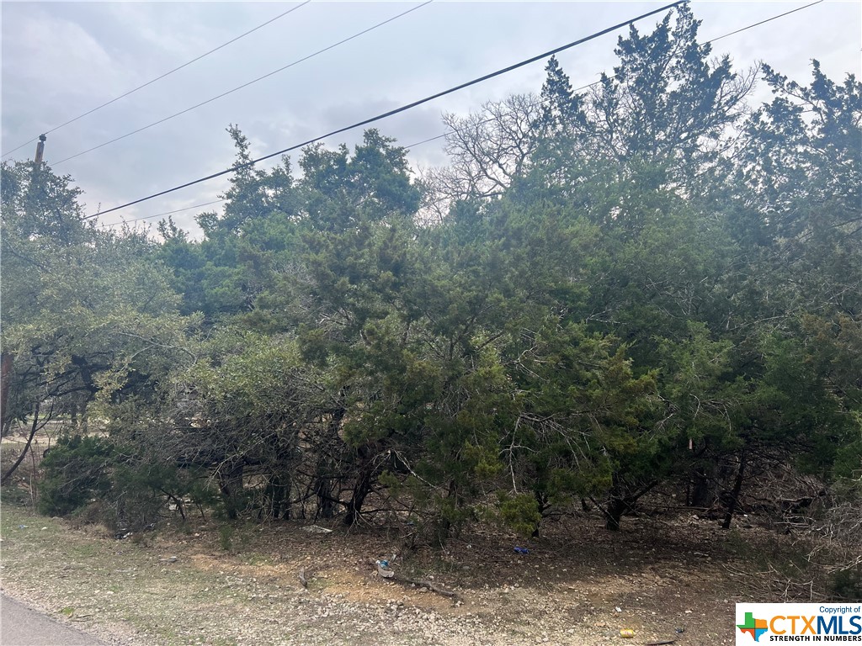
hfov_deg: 67.3
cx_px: 431
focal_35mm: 26
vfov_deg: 53.1
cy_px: 323
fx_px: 647
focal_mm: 5.7
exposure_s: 1/1019
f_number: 1.5
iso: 50
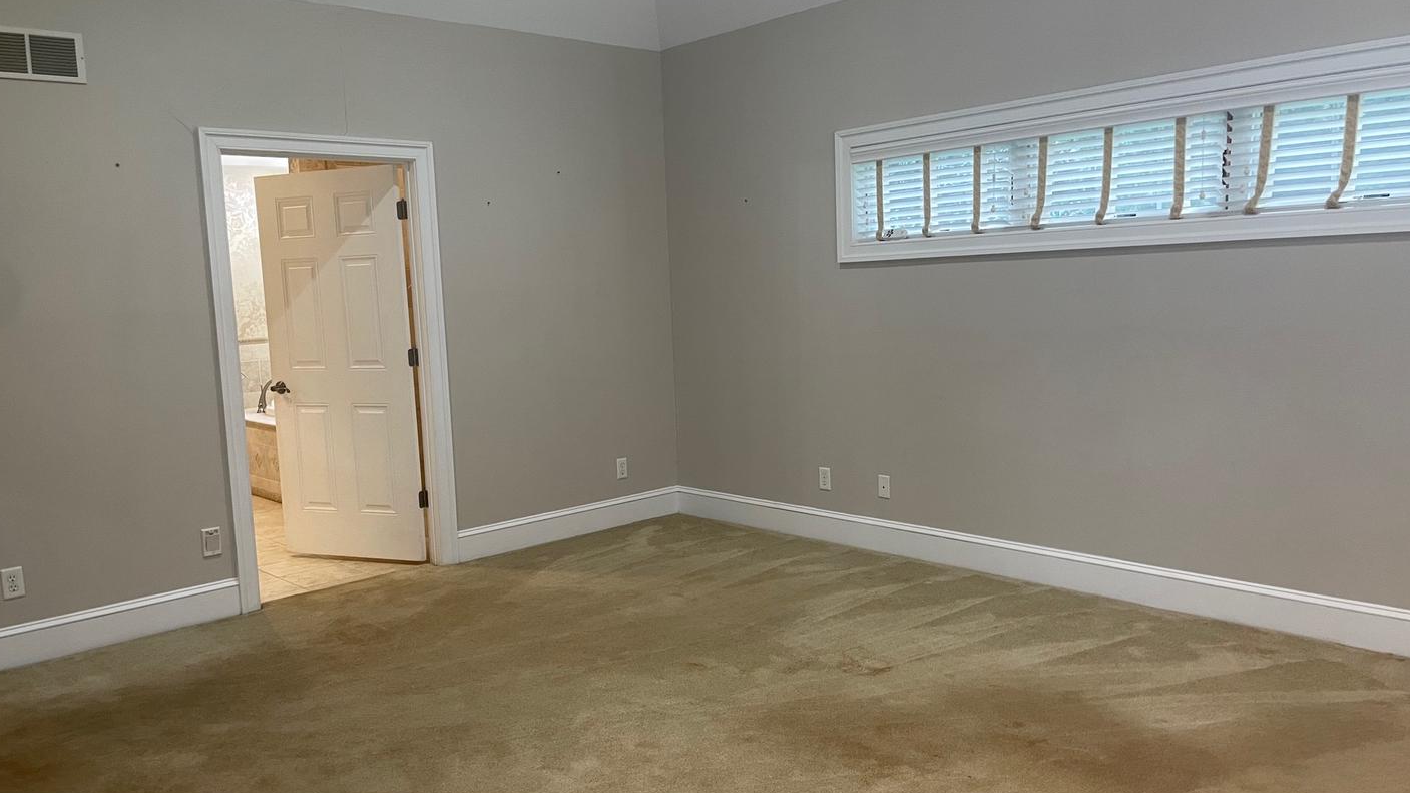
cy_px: 402
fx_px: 1084
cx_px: 697
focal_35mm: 29
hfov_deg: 66.1
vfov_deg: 40.2
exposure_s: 1/60
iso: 160
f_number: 1.6
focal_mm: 4.2
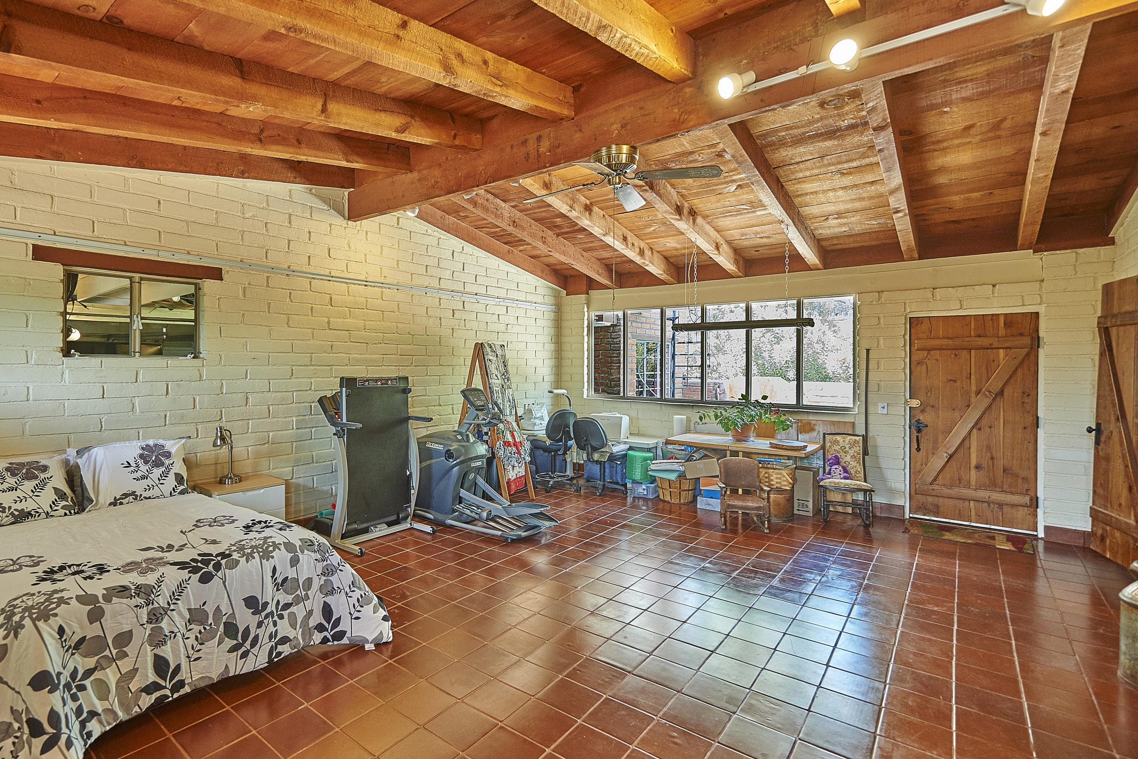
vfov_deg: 70.4
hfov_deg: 92.5
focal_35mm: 17
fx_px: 537
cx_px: 477
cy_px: 373
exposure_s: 1/40
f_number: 3.2
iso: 200
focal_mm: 14
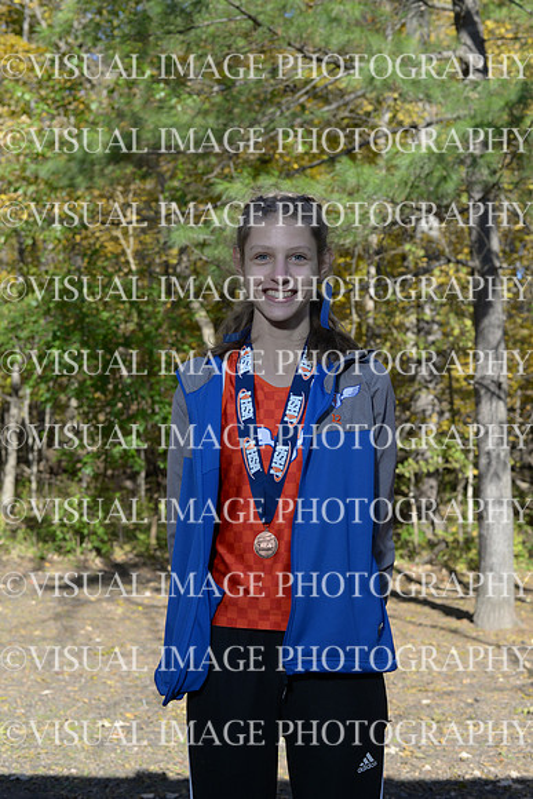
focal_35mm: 50
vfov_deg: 39.6
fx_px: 1110
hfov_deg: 27.0
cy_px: 400
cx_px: 266
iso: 125
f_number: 6.3
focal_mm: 50
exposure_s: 1/200
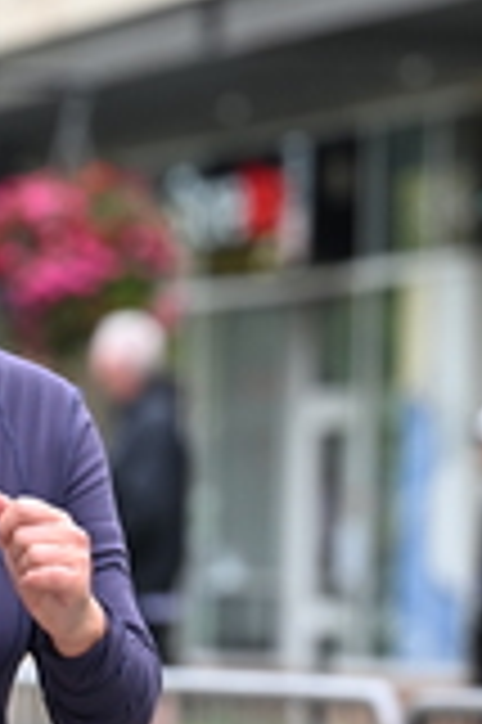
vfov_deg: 6.3
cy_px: 319
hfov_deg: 4.2
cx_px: 92
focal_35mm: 325
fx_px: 6541
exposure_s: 1/1600
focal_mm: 95
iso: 640
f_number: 2.8
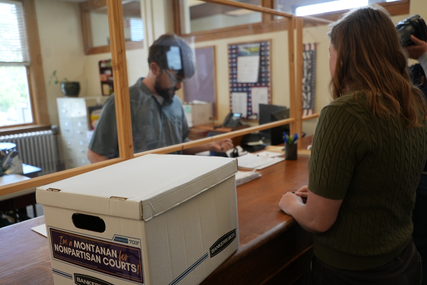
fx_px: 356
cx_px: 214
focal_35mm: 30
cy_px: 142
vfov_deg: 43.7
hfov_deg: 61.9
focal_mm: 30
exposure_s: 1/160
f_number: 4
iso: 1600
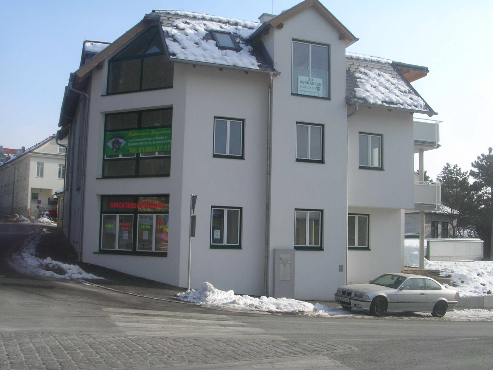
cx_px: 246
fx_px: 541
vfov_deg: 37.7
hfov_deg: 49.0
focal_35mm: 38
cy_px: 185
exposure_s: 1/205
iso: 100
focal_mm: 5.8
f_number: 5.6
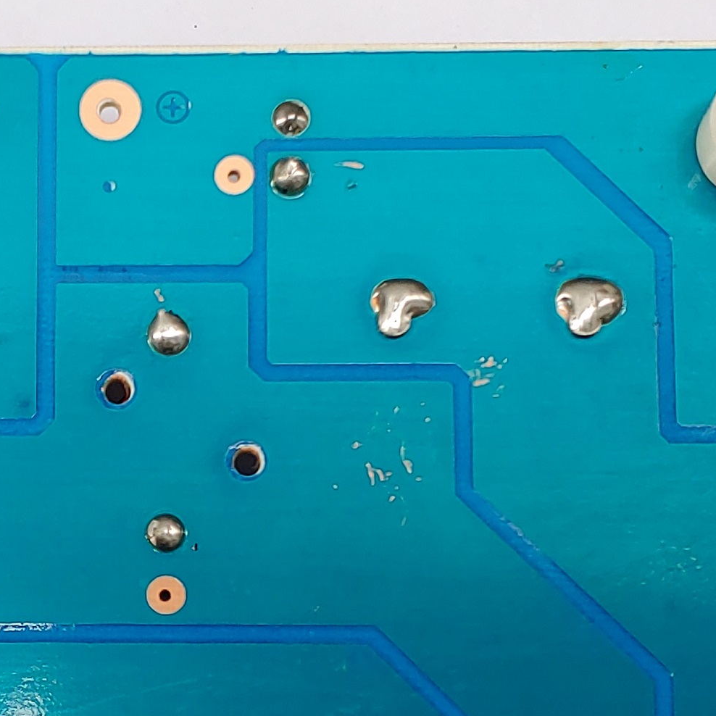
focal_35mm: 95
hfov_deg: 18.0
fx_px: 2223
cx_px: 79
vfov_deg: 18.2
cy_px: 530
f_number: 1.5
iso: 50
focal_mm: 4.23
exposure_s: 1/120
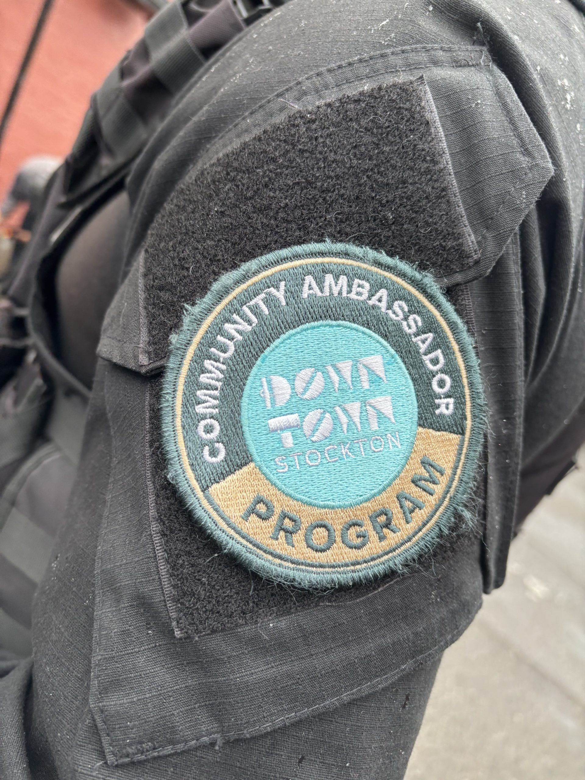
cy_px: 390
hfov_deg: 53.1
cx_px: 292
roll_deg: -27.4
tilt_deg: -13.1
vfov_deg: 67.3
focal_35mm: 26
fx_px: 586
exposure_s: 1/121
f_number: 1.6
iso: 64
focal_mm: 5.96
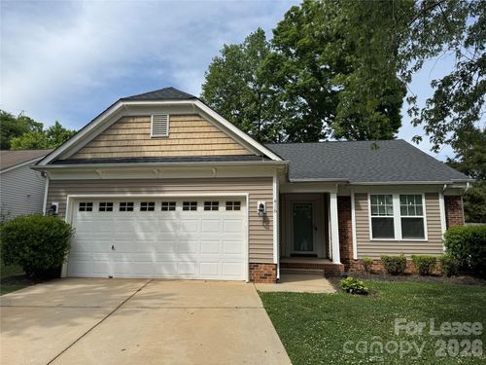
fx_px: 337
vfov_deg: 56.8
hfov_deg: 71.6
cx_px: 243
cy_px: 182
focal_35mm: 24
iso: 80
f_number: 1.78
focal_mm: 6.76
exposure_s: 1/4950
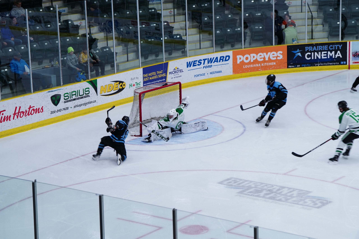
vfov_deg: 13.3
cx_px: 180
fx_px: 1027
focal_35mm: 103
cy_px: 120
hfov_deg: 19.8
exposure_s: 1/200
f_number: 3.5
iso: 640
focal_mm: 103
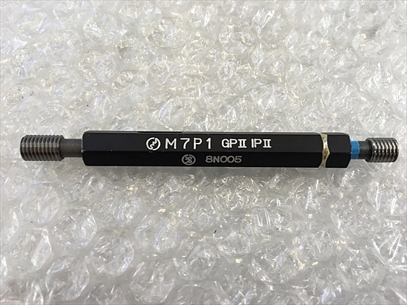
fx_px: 341
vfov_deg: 48.2
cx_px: 204
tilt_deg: -76.8
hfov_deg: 61.7
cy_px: 152
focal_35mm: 29
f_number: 2.2
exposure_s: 1/40
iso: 25
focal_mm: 4.15
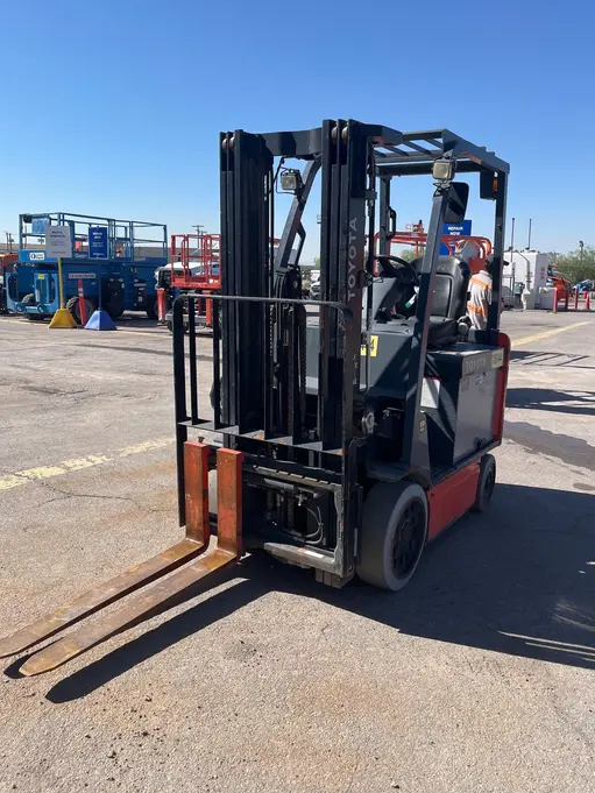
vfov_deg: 63.4
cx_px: 300
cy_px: 371
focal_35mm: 28
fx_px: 642
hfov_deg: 49.8
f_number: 1.6
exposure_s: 1/2825
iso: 50
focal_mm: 5.1
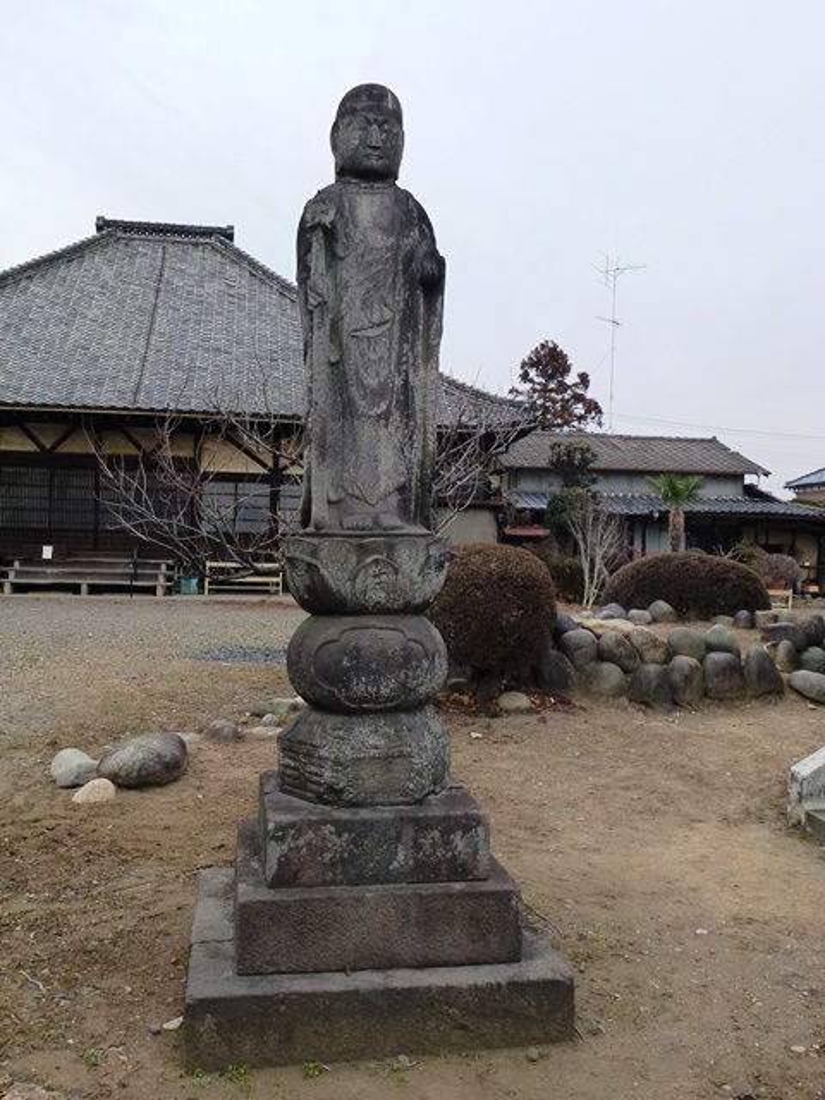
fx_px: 922
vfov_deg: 61.7
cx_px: 412
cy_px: 550
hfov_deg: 48.2
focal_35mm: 29
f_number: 4
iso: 160
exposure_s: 1/320
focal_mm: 5
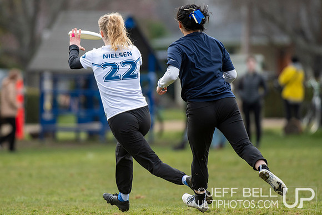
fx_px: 6500
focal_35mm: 727
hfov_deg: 2.8
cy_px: 91
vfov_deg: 1.9
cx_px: 127
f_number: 4
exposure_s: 1/1250
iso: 500
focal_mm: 400
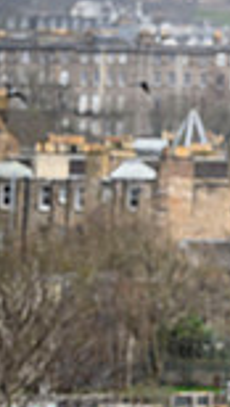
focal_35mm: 450
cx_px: 802
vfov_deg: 4.8
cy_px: 5
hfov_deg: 2.7
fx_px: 4863
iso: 500
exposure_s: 1/160
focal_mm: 92
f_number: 5.6
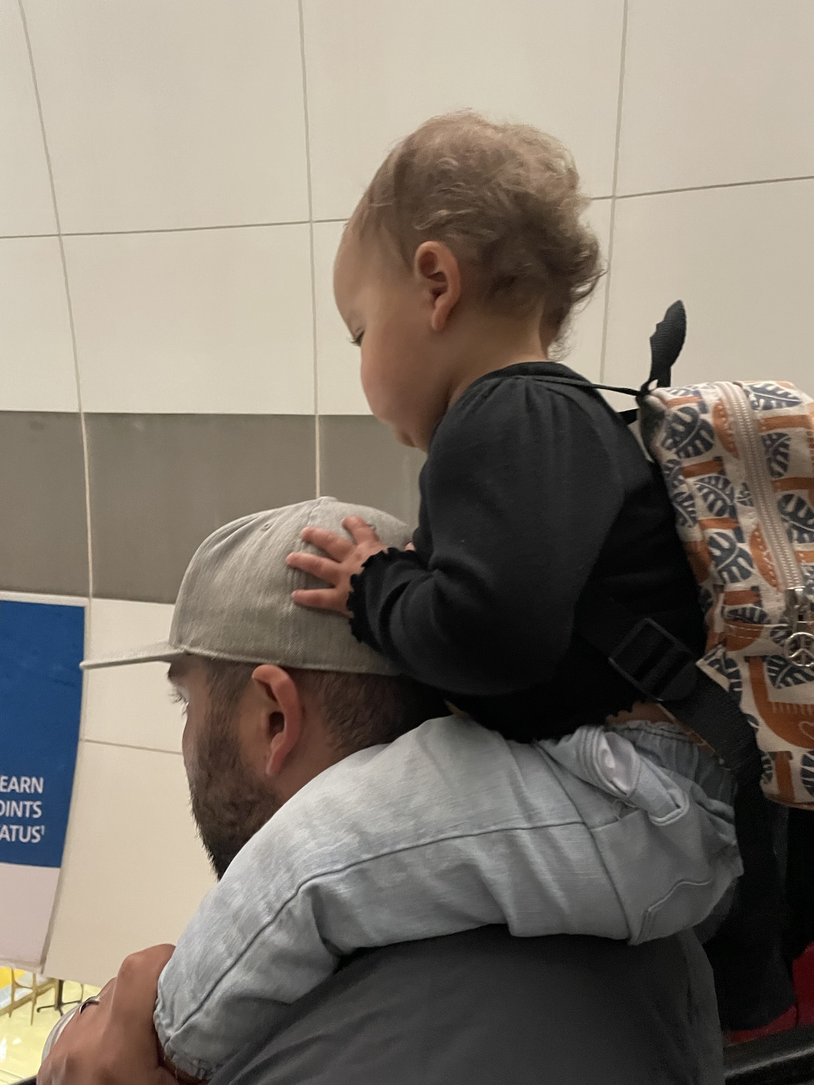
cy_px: 542
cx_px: 407
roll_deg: -2.5
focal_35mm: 26
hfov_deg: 53.1
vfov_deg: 67.3
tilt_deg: +2.0
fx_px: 815
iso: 800
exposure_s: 1/30
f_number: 1.6
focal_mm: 4.2
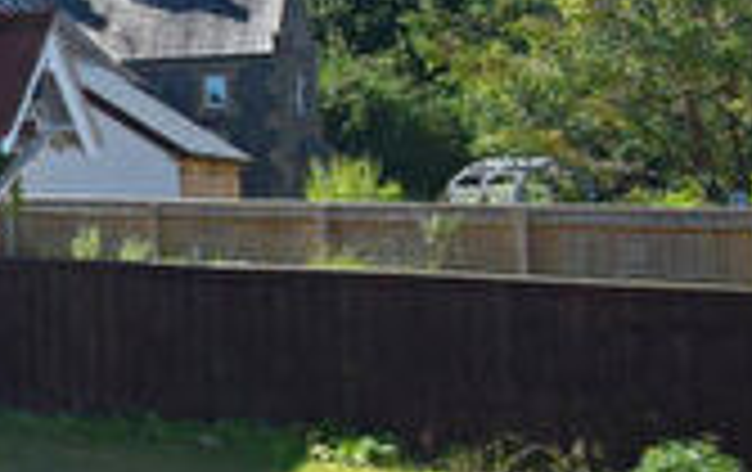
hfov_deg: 20.2
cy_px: 65
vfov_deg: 20.1
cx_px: -675
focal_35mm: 64
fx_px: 1314
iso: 400
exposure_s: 1/320
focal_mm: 10
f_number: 11
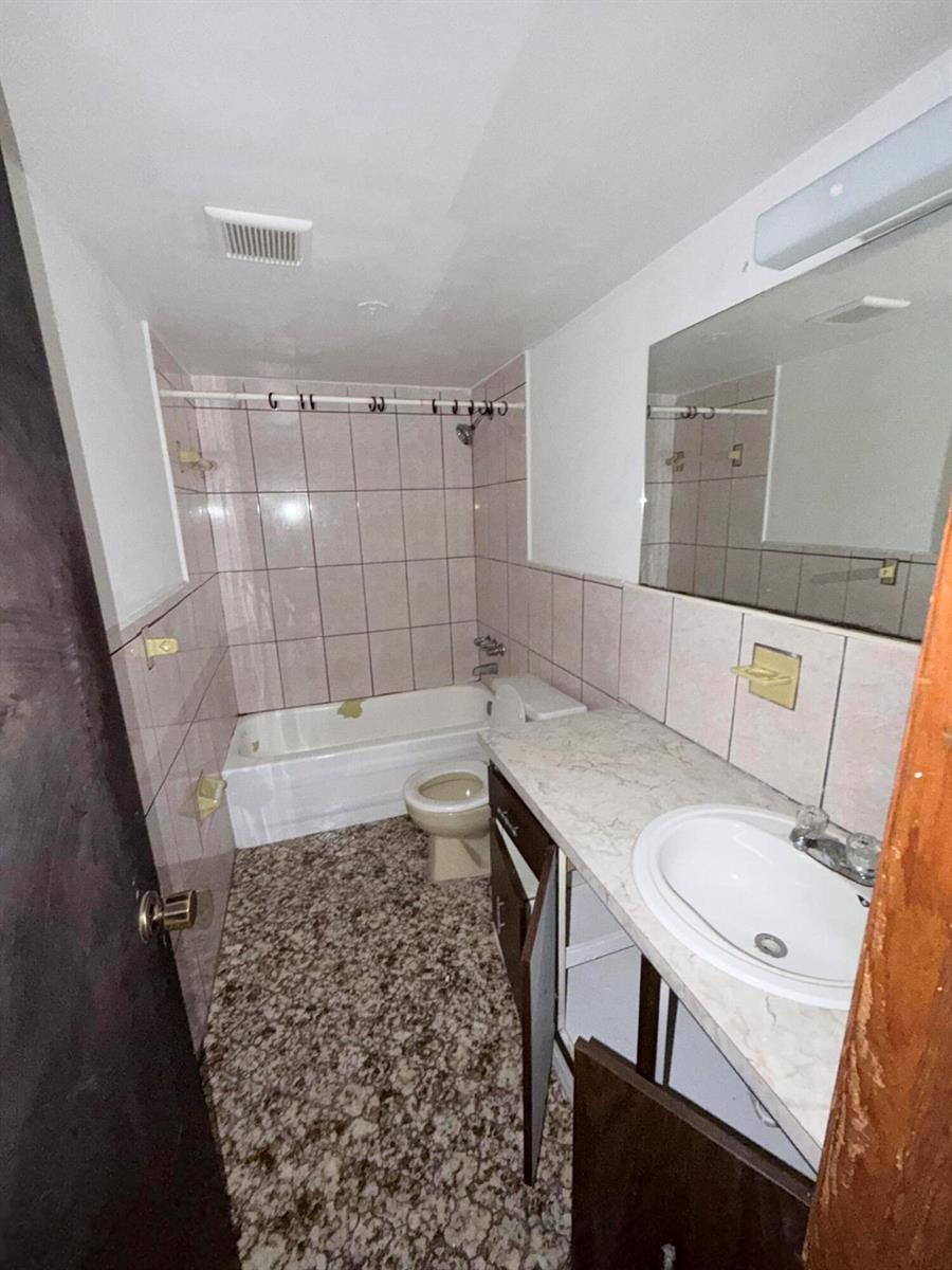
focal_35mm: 14
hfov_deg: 85.7
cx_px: 476
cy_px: 635
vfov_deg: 102.1
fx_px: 513
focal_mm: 2.22
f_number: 2.2
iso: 200
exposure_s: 1/34
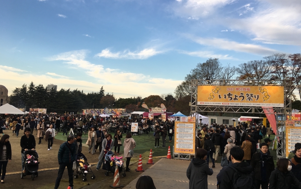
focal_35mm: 31
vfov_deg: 40.6
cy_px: 96
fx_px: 254
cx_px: 150
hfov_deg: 61.2
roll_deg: -2.9
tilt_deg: +5.7
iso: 25
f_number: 2.2
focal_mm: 4.15
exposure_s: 1/390
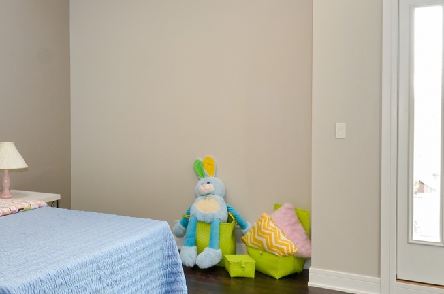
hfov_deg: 50.6
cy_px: 132
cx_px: 102
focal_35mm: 36
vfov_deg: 36.7
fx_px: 443
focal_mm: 10
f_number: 8
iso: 200
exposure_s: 1/6
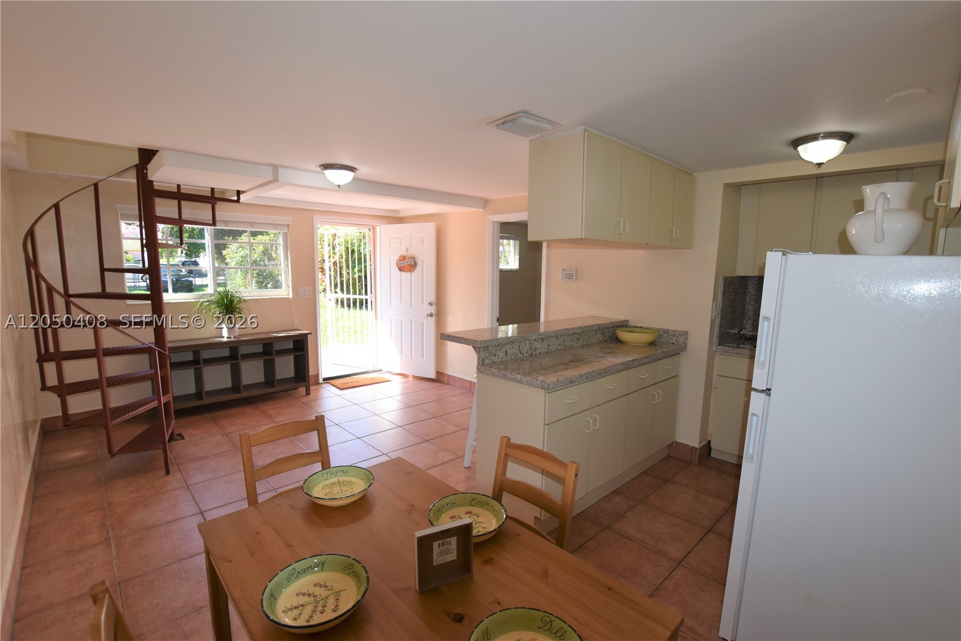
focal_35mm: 16
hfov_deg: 95.0
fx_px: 440
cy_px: 320
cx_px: 480
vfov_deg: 72.0
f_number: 5.6
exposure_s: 1/125
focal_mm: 11
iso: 250
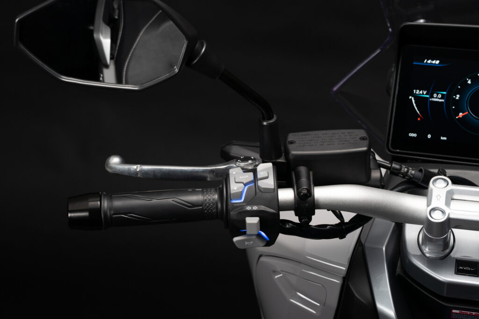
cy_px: 160
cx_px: 240
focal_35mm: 145
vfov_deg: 9.5
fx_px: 1932
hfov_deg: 14.1
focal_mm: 145.2
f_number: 10
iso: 640
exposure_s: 1/50
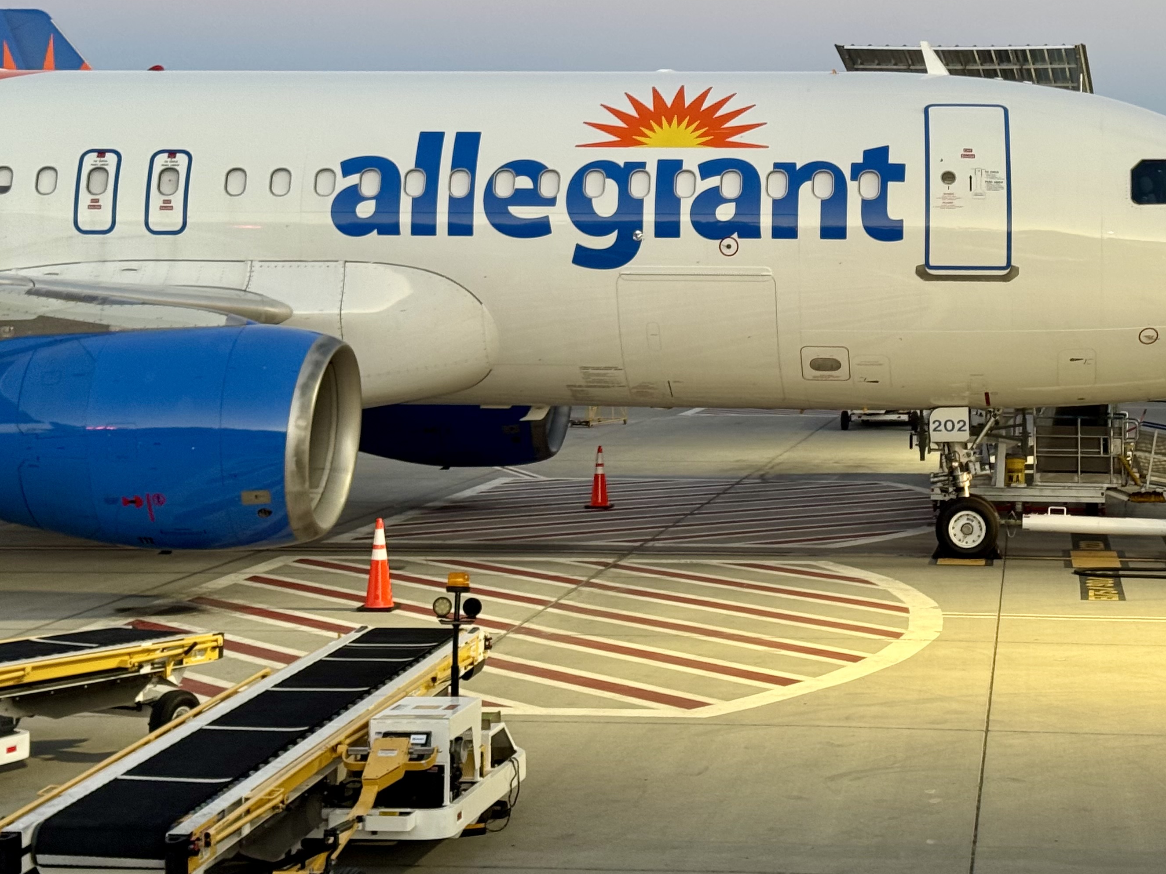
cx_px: 760
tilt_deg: +0.3
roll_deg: +1.2
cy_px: 258
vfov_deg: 20.1
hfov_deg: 26.6
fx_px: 2459
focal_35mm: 73
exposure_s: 1/60
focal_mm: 6.76
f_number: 1.78
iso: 100
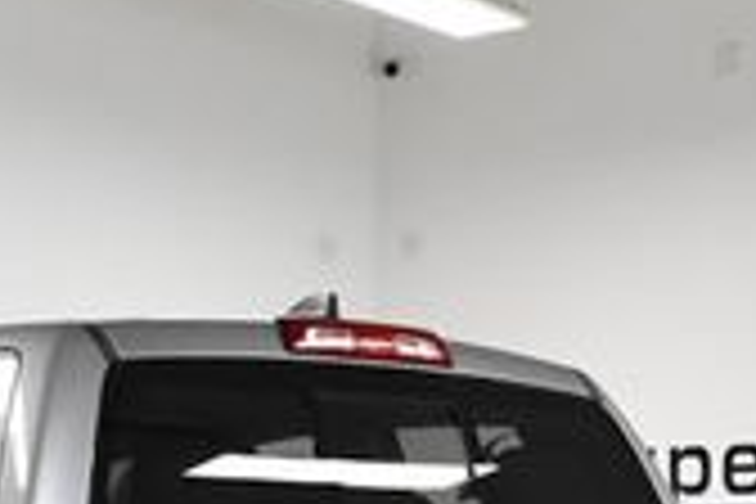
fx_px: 2163
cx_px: 536
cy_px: 898
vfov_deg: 12.2
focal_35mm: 103
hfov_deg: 19.7
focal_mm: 18
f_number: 6.3
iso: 2500
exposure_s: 1/800
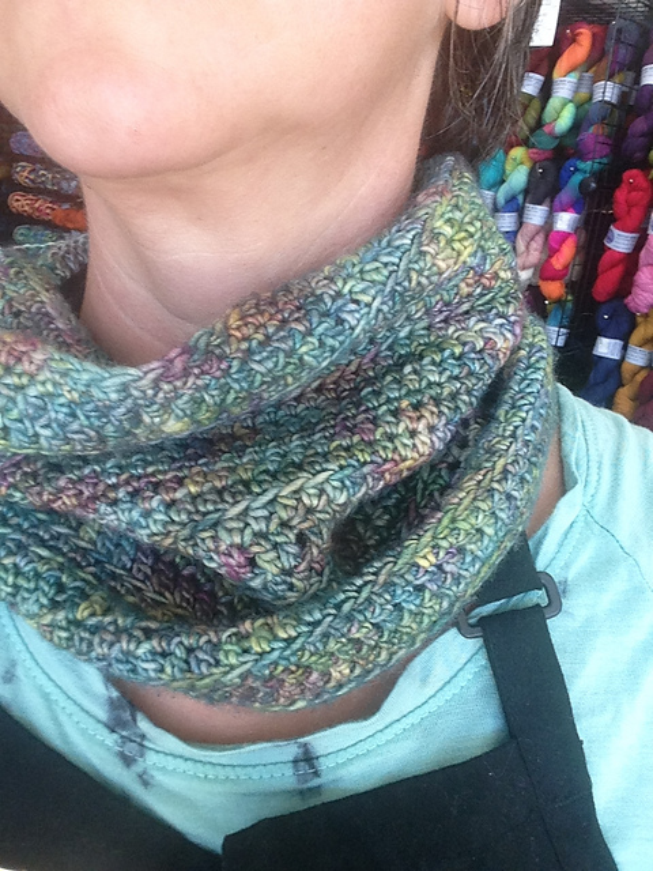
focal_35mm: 33
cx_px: 326
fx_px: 830
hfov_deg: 42.9
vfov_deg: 55.4
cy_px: 436
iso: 64
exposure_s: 1/60
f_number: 2.4
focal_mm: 2.15
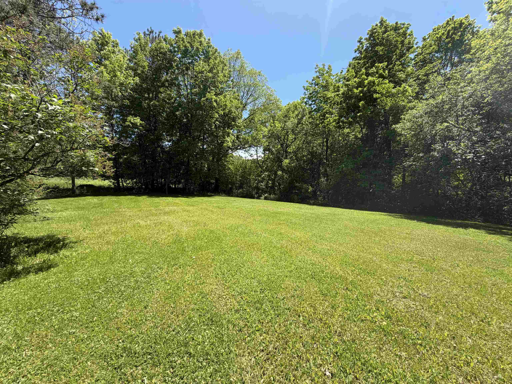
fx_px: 207
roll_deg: +1.7
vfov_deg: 85.7
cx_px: 256
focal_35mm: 14
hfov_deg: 102.1
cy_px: 192
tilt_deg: -1.8
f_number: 2.2
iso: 40
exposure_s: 1/638
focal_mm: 2.22
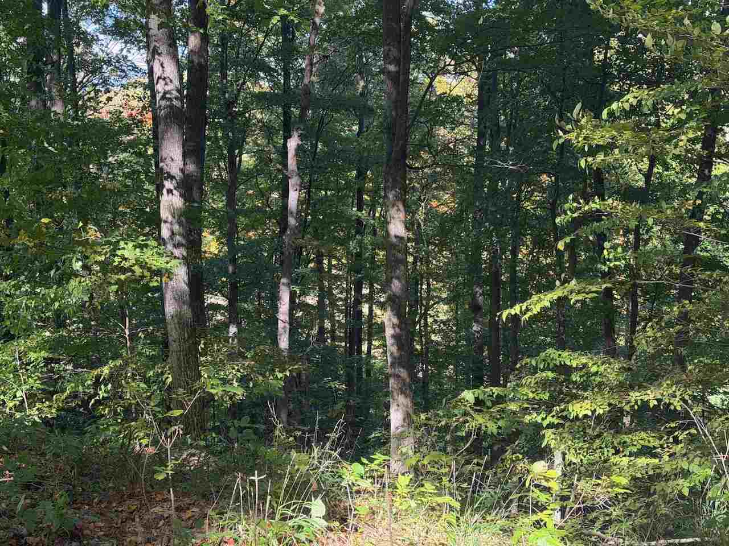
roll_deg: +0.4
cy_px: 273
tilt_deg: -6.3
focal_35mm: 48
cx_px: 364
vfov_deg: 30.3
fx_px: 1011
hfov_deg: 39.7
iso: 80
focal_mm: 6.76
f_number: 1.78
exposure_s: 1/188
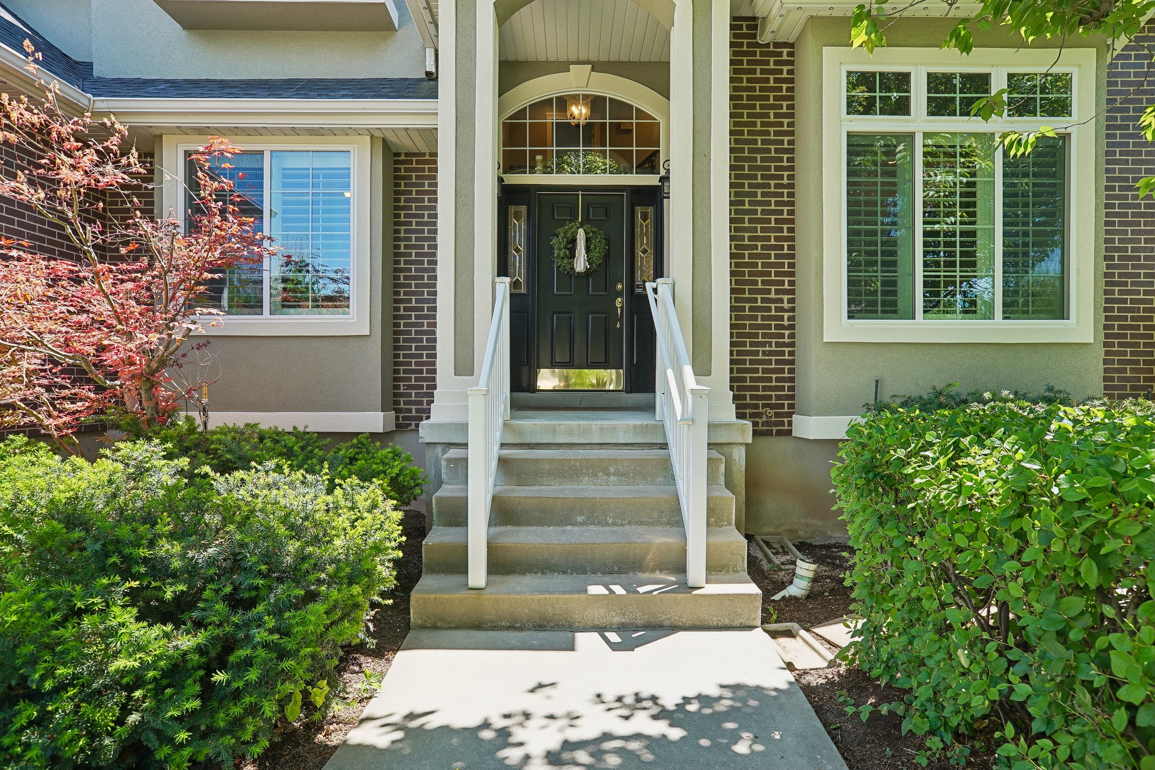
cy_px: 385
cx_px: 578
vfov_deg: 55.1
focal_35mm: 23
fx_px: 738
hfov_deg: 76.1
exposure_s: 1/30
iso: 100
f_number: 9
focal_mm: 23
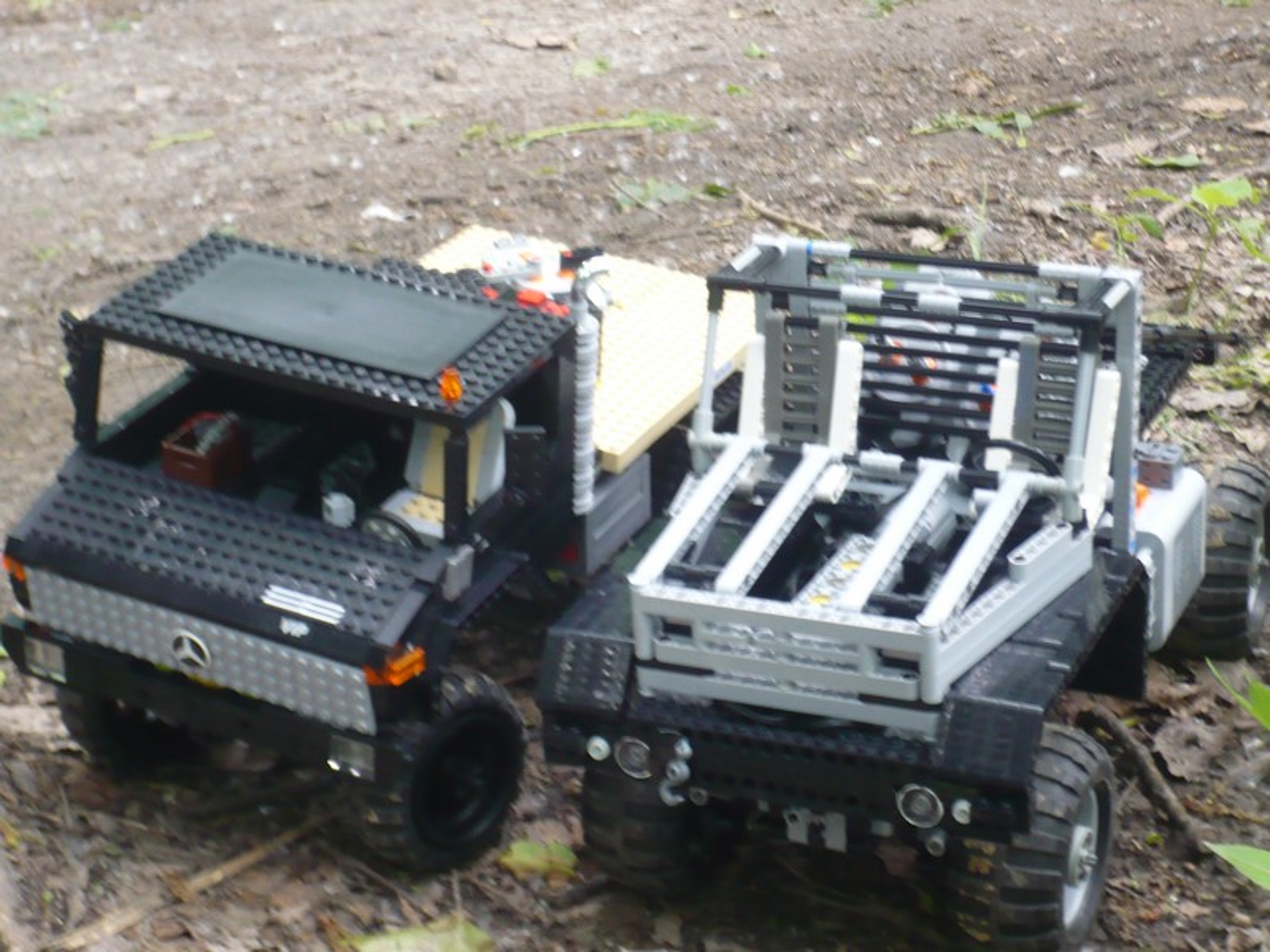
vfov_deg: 18.7
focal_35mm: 79
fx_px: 2898
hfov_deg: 24.7
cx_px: 635
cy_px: 476
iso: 200
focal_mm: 13
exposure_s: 1/20
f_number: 4.3
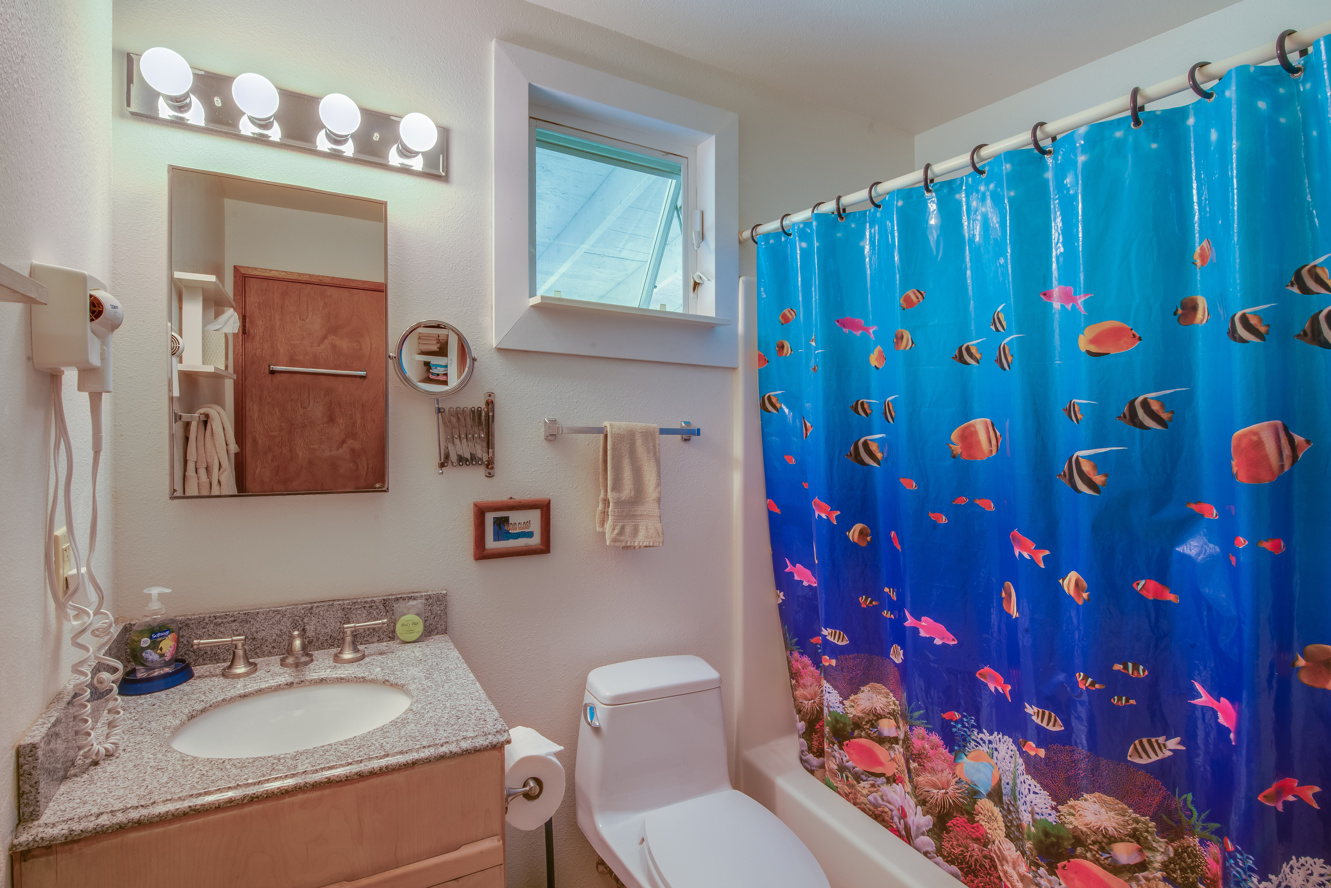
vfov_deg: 70.5
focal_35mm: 17
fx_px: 629
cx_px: 666
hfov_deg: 93.3
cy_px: 444
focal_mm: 17
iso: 50
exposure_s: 1
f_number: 16
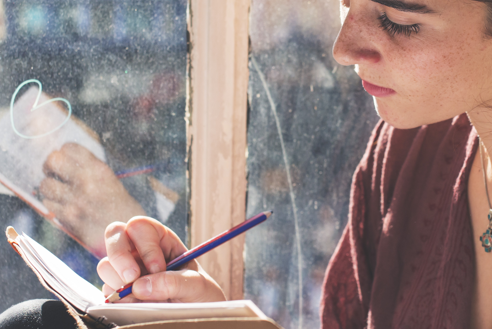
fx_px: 1422
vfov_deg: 13.2
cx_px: 333
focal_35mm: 104
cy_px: 104
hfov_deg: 19.6
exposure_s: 1/1250
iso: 400
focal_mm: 35
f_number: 4
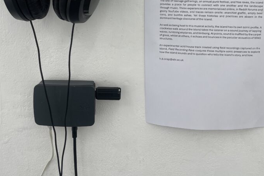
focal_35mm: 41
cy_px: 2
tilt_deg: -10.2
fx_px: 301
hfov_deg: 47.3
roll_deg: -0.6
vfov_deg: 30.5
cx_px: 149
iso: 32
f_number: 1.6
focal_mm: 4.2
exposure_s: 1/134
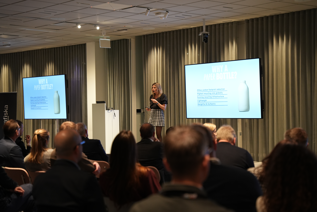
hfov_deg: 28.8
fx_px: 616
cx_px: 158
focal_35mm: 70
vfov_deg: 19.5
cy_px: 106
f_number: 2.8
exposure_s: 1/160
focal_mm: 70
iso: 1600
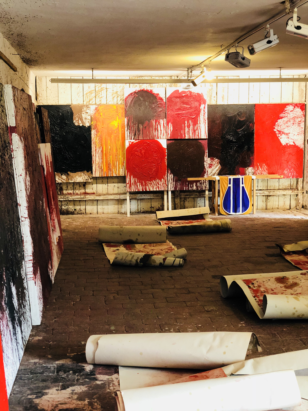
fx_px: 617
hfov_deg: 28.0
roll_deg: -0.1
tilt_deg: -6.0
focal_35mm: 52
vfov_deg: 36.8
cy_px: 206
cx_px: 154
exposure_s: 1/25
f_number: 2.4
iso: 125
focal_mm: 6
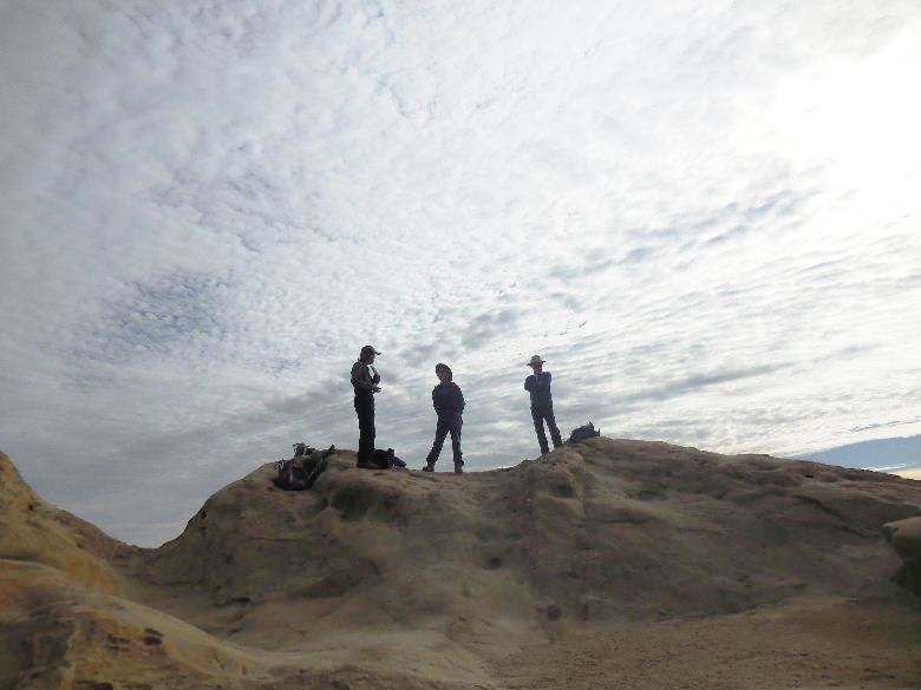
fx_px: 665
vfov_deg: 54.9
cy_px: 345
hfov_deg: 69.4
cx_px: 460
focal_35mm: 25
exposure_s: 1/1600
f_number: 6.6
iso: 125
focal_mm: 4.5
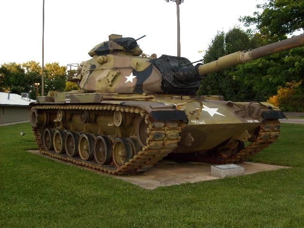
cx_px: 152
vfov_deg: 33.6
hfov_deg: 43.9
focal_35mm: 43
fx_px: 378
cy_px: 114
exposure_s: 1/350
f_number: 3
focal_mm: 7.2
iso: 120
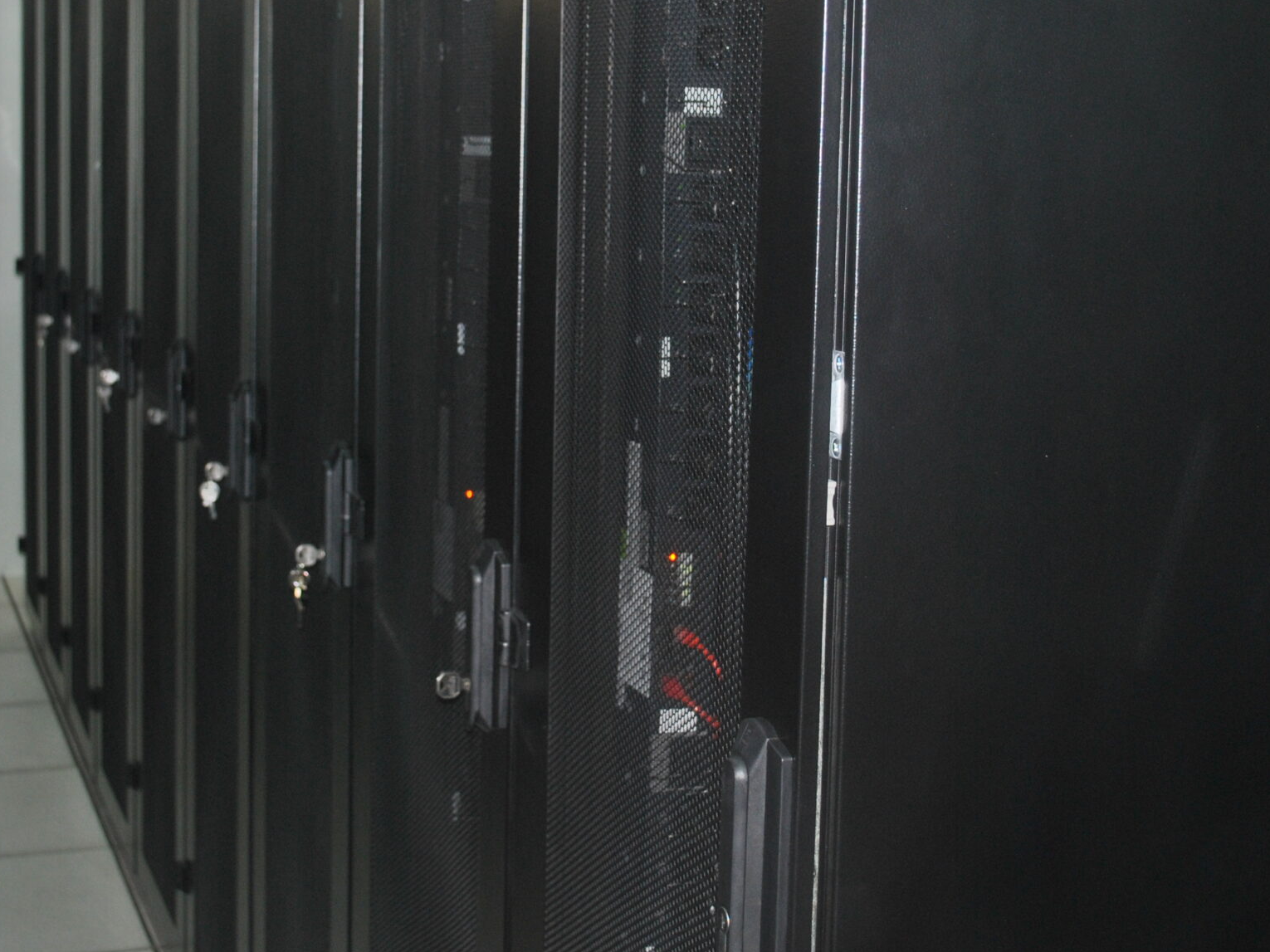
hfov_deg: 33.2
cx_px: 669
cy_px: 318
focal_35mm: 58
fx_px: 2128
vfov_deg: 25.1
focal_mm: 24
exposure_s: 1/60
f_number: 4
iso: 200
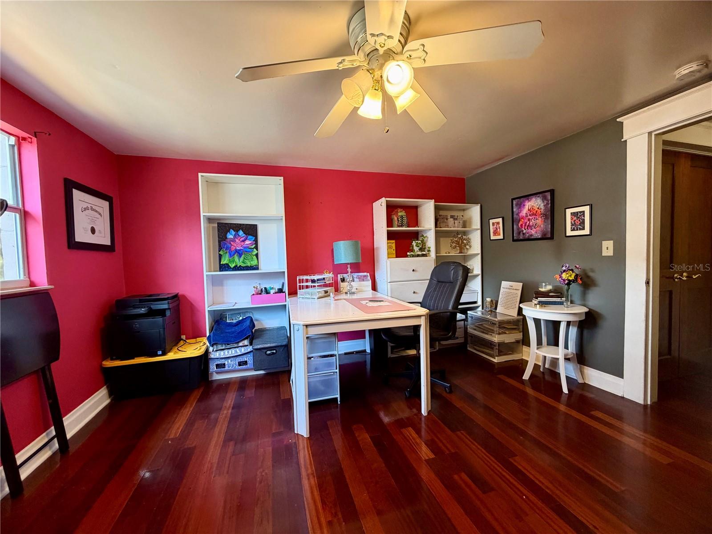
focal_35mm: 14
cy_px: 267
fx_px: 288
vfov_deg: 85.7
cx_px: 356
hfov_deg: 102.1
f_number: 2.2
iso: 250
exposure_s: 1/60
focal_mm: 2.22
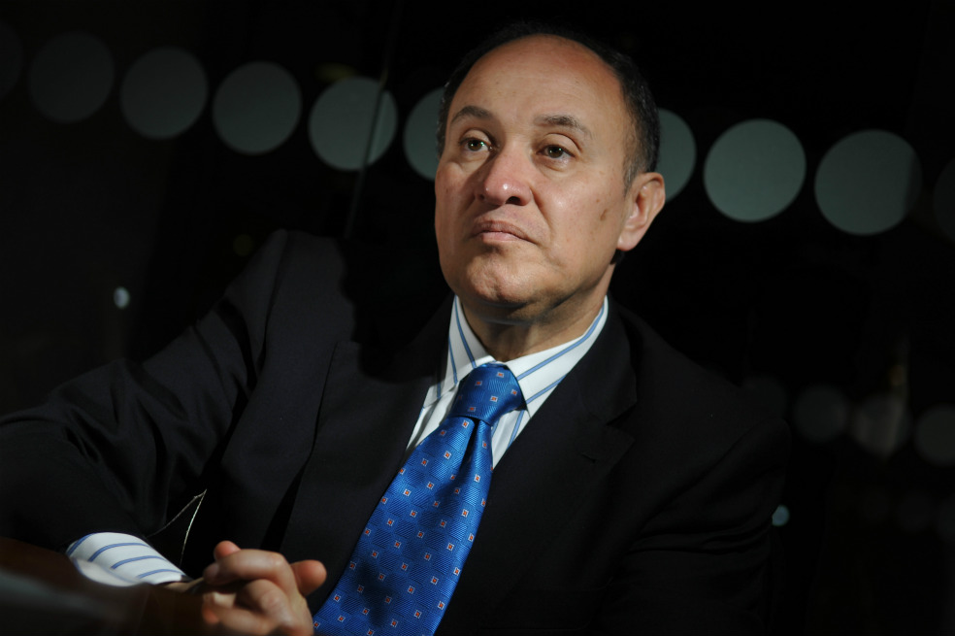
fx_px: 2187
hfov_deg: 24.6
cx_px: 478
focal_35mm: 82
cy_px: 318
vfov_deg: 16.5
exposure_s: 1/320
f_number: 2.8
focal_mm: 55
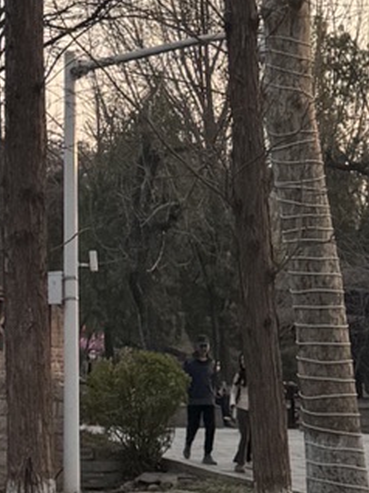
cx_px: -70
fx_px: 2149
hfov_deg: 9.7
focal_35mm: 151
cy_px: -87
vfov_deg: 12.8
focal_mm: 6.86
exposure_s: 1/1215
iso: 80
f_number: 1.78
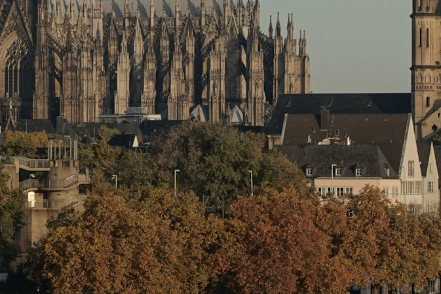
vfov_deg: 3.4
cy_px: -56
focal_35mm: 401
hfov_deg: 5.1
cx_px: 81
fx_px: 4913
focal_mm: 100
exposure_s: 1/800
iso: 400
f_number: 8
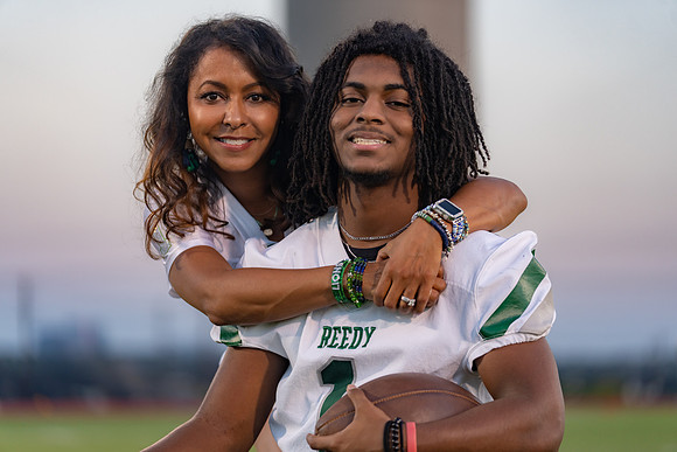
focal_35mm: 130
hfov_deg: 15.8
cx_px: 338
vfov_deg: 10.6
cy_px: 226
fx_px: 2445
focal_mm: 130
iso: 640
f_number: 2.8
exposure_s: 1/400
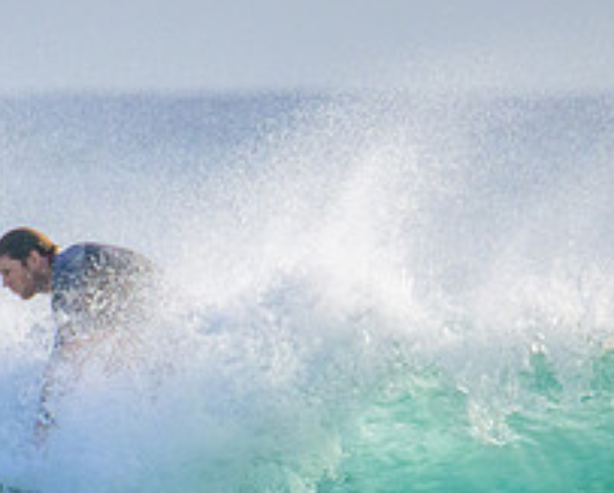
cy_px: 559
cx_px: 37
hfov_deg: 0.8
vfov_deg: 0.6
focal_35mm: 2389
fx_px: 43476
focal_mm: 800
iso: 2000
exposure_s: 1/2000
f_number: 13
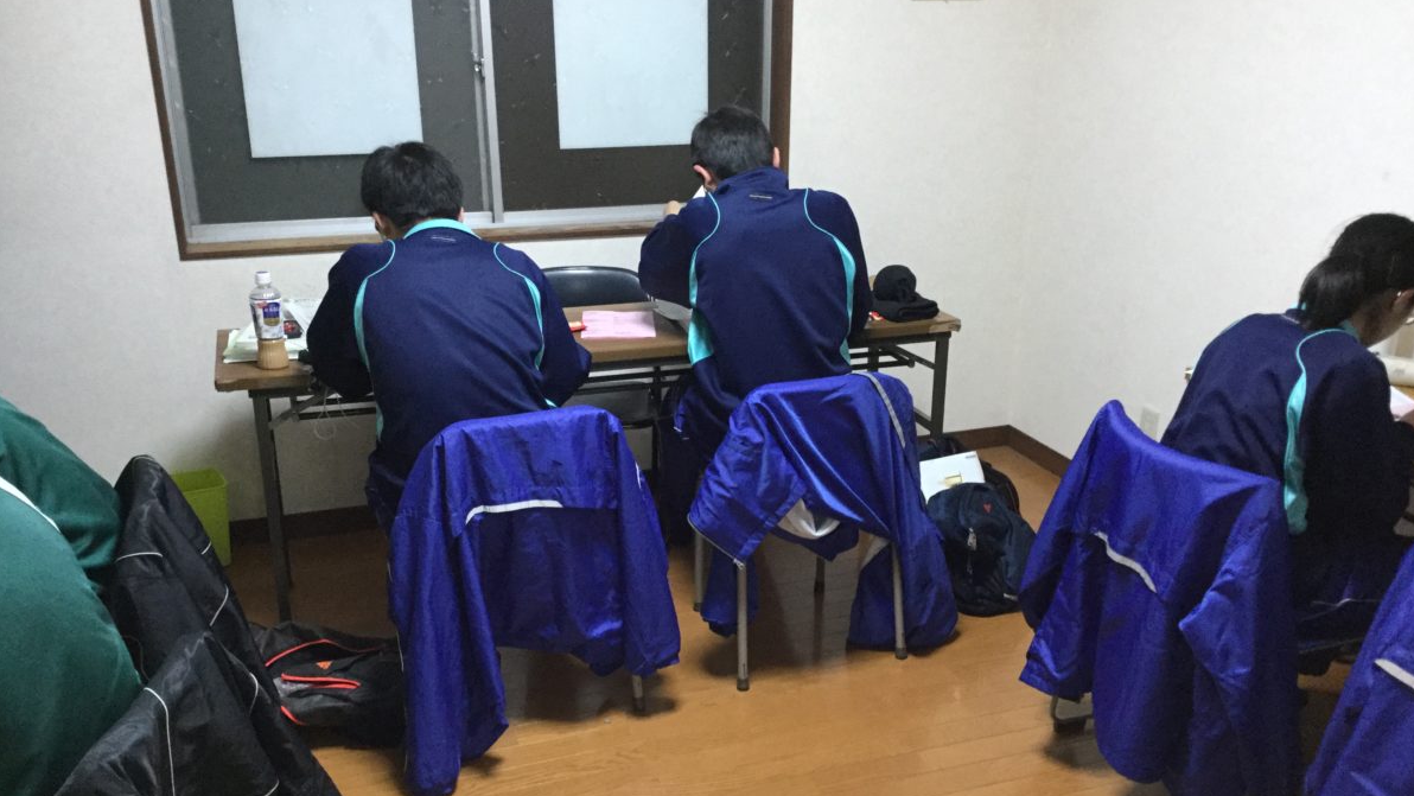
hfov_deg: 58.0
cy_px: 501
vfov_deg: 34.5
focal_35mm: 34
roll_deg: +0.2
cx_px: 708
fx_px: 1275
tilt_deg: -21.8
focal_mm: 3.3
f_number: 2.4
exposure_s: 1/30
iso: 125
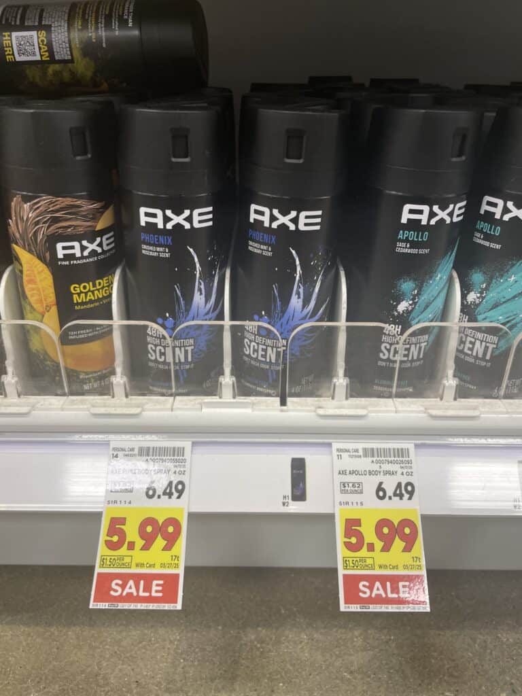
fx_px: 523
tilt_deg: -27.9
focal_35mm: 26
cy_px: 348
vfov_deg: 67.3
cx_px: 261
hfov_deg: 53.1
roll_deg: +0.3
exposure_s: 1/60
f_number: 1.6
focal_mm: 4.2
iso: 80
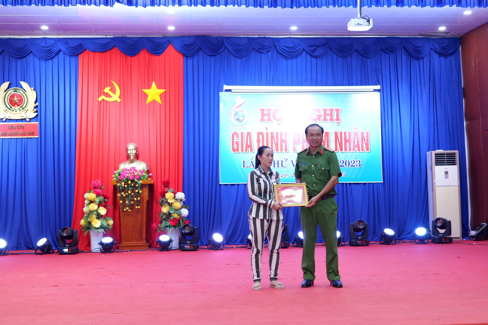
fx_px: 623
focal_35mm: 46
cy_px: 162
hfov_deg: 42.7
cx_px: 244
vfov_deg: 29.2
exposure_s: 1/80
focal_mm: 46
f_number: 4.5
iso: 3200
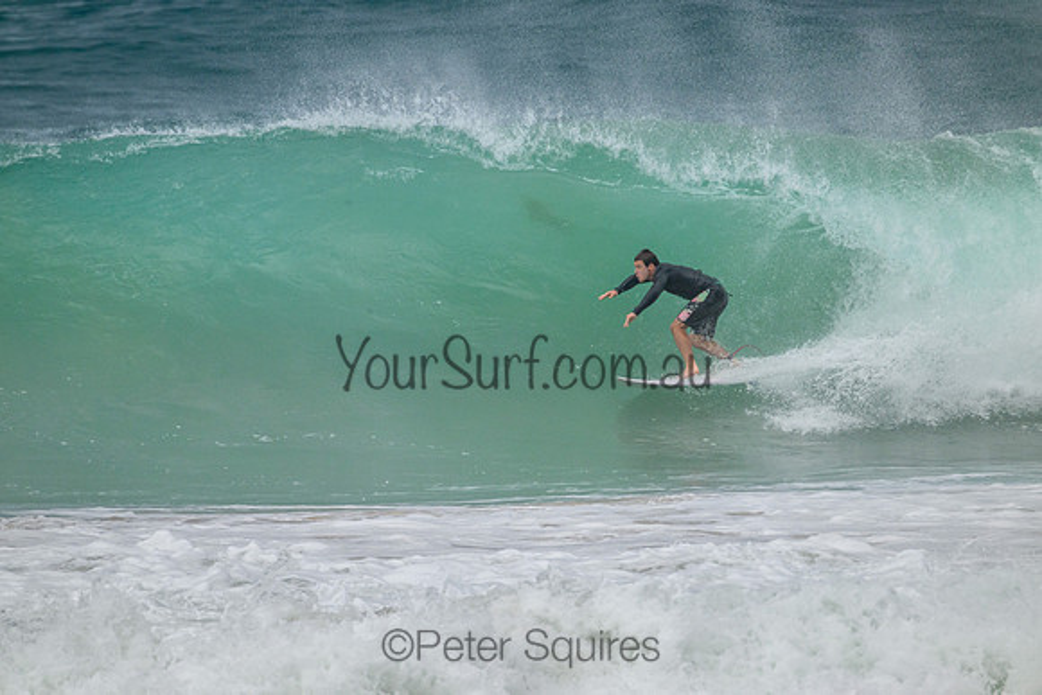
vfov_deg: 1.7
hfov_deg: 2.6
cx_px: 521
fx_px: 23160
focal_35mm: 800
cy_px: 348
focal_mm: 800
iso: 1100
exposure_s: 1/2000
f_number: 11
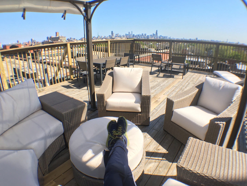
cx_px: 124
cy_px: 93
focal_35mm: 29
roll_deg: +1.2
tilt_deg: -19.1
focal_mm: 4.15
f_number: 2.2
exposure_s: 1/746
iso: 25
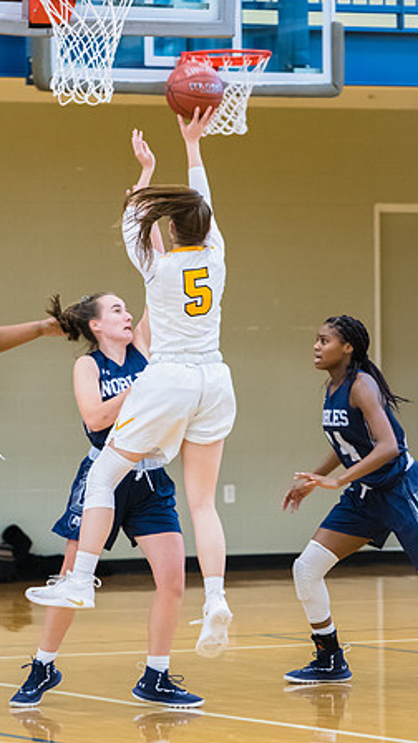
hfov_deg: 5.3
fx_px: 4512
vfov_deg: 9.4
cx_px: 187
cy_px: 372
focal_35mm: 229
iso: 3200
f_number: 3.2
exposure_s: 1/400
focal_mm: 145
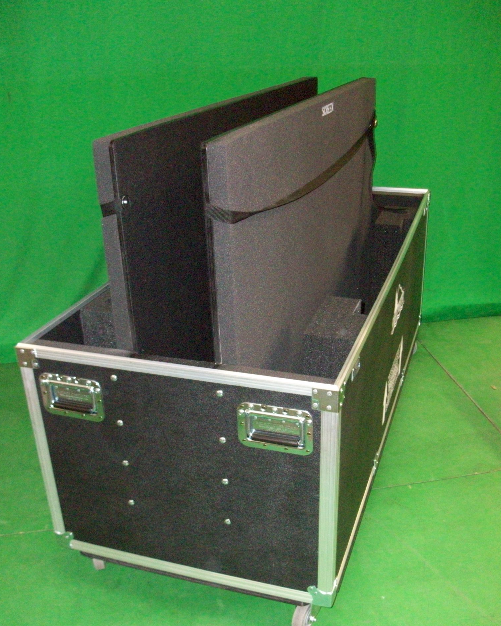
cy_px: 333
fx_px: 667
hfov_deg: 41.1
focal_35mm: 36
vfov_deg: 50.3
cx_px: 247
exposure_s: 1/30
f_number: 2.8
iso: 320
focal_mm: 5.7
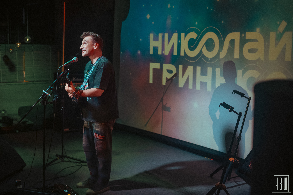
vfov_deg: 27.0
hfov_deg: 39.6
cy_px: 98
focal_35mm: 50
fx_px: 407
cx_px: 146
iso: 400
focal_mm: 50
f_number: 2
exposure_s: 1/200
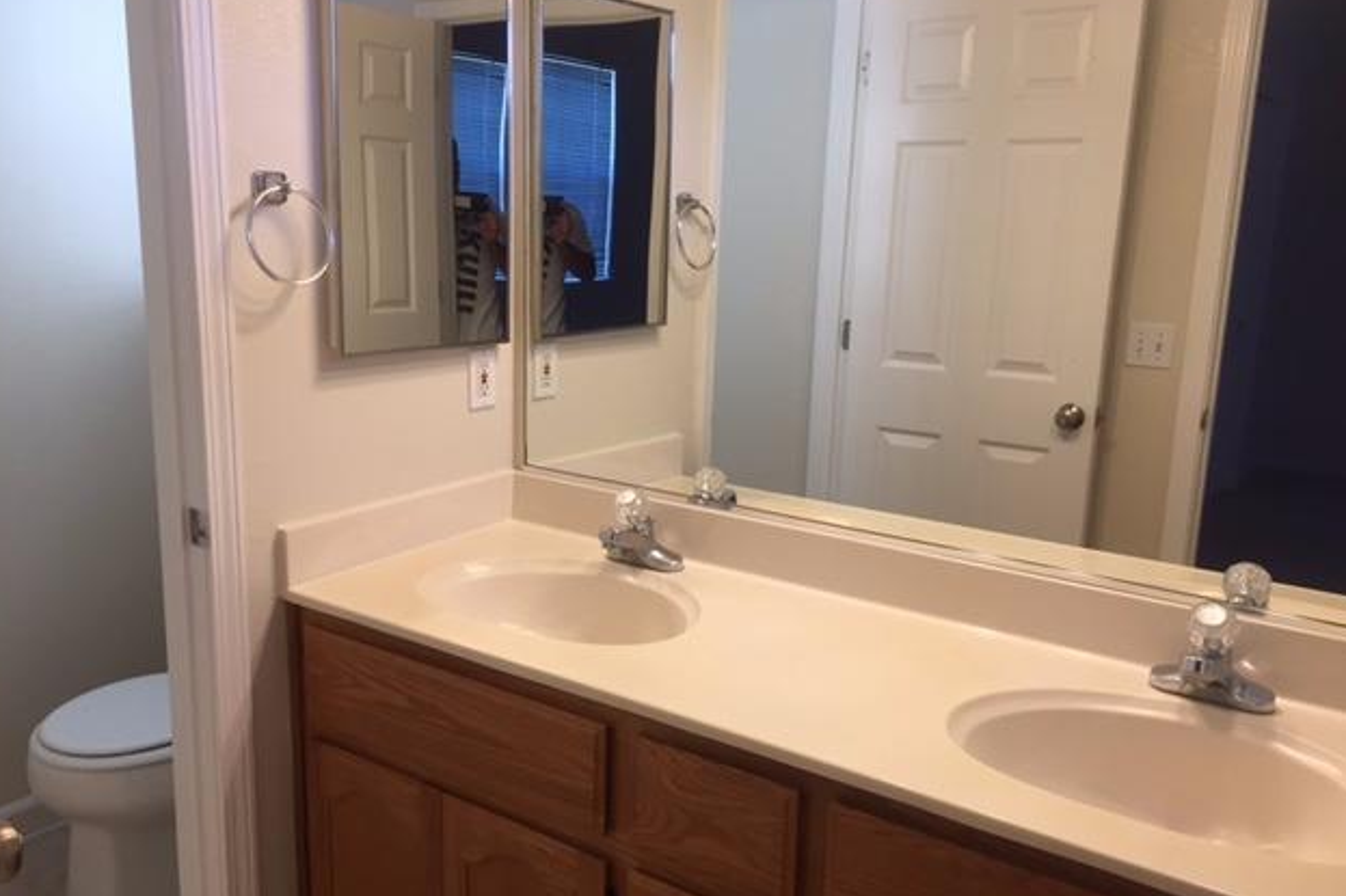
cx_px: 668
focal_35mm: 31
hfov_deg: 60.3
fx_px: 1159
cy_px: 453
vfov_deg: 42.3
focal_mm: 4.15
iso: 32
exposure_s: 1/40
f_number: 2.2
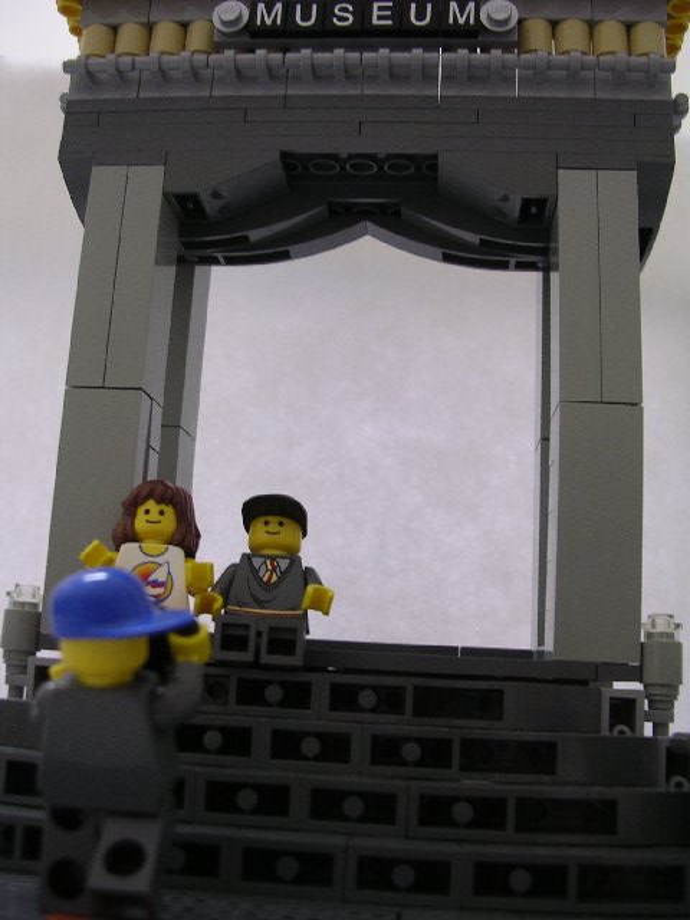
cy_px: 460
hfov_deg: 37.7
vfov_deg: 49.0
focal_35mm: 38
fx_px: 1010
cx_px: 345
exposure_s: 1/3.6
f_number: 2.8
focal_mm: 5.8
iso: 113
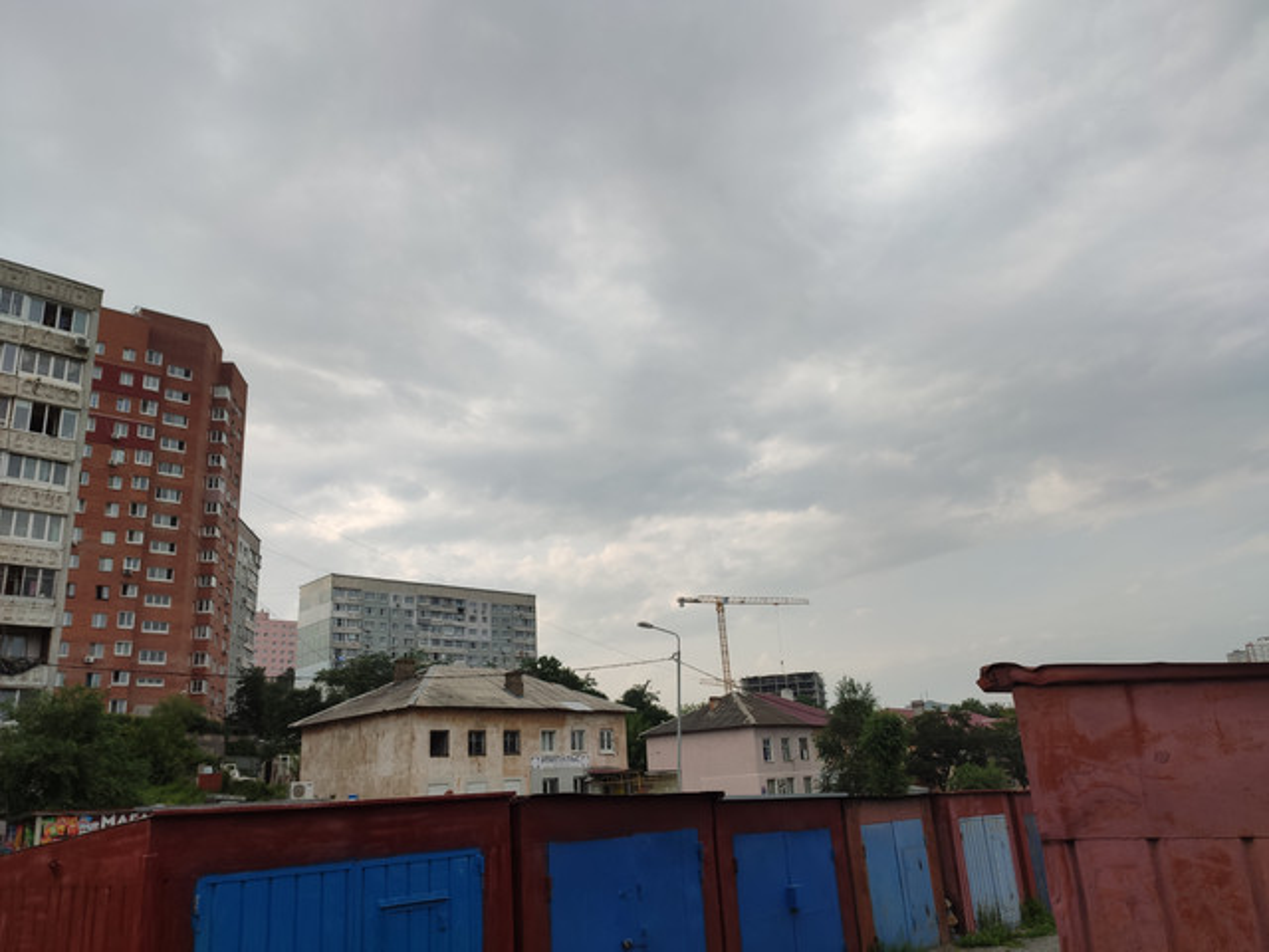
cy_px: 476
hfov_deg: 67.3
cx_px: 634
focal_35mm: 26
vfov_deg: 53.1
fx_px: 953
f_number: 1.75
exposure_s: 1/1257
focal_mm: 4.77
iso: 112
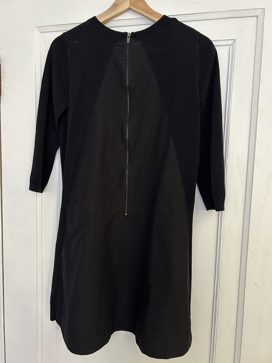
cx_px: 136
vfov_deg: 67.3
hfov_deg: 53.1
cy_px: 182
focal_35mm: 26
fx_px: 272
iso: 640
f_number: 1.5
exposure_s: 1/30
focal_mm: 5.7
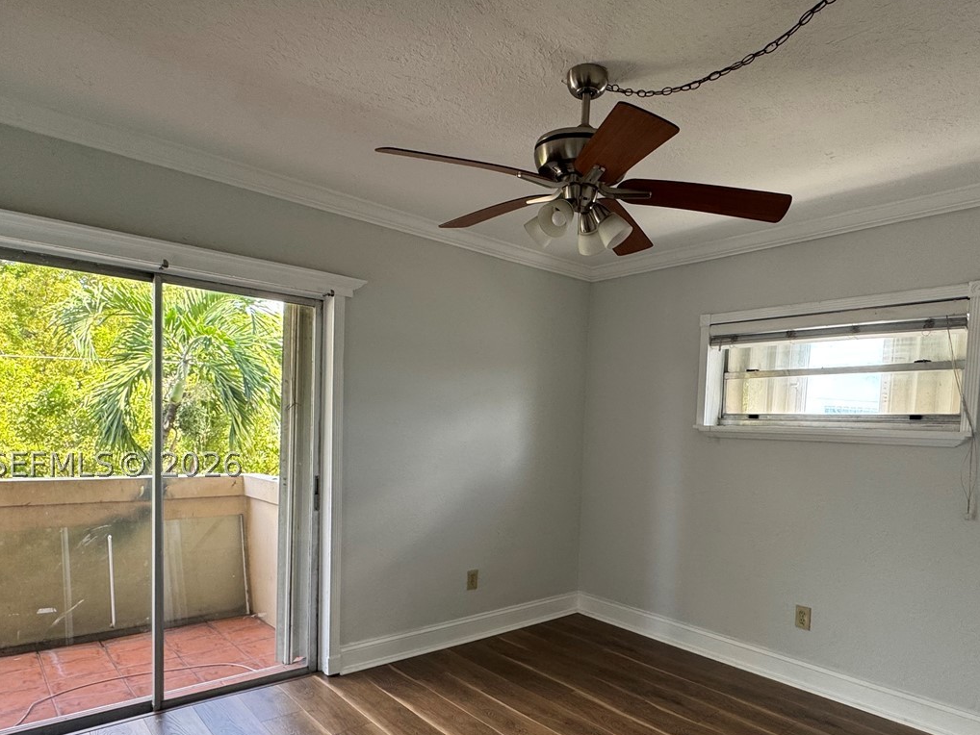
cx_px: 536
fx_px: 623
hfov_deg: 76.2
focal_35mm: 22
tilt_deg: -4.3
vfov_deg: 60.2
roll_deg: -2.7
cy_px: 464
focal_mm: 2.22
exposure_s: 1/99
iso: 100
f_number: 2.2
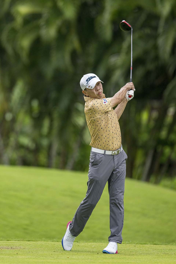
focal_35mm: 400
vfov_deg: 5.2
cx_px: 88
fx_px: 2933
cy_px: 132
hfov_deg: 3.4
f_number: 3.5
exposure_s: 1/4000
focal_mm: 400
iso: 900
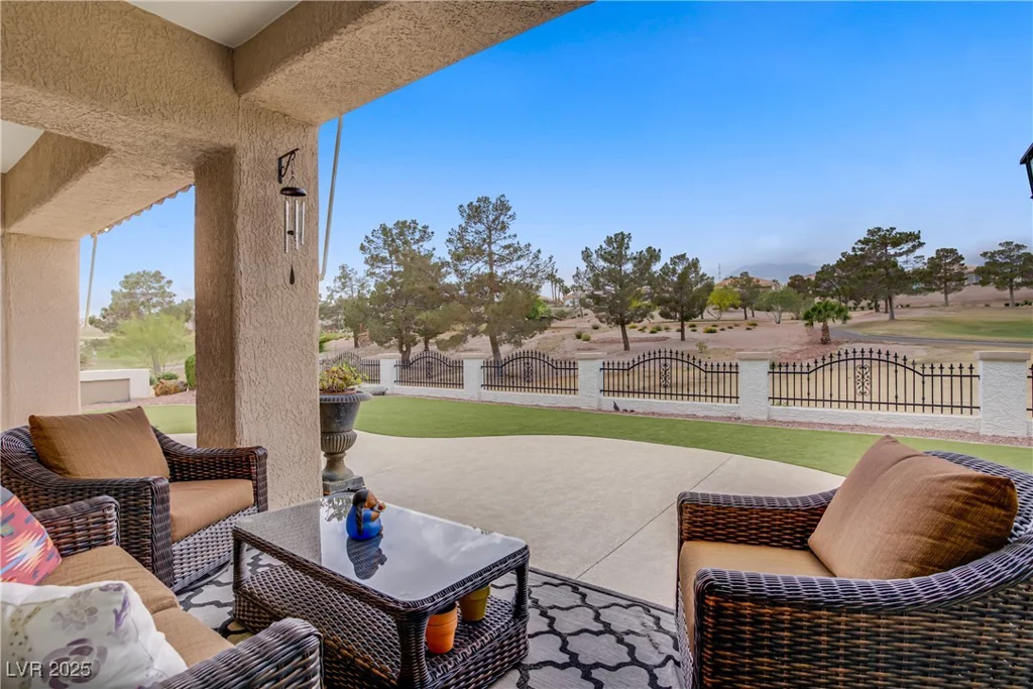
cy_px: 344
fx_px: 488
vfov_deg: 70.5
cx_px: 516
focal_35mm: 17
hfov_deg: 93.3
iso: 100
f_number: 8
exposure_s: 1/200
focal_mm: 17
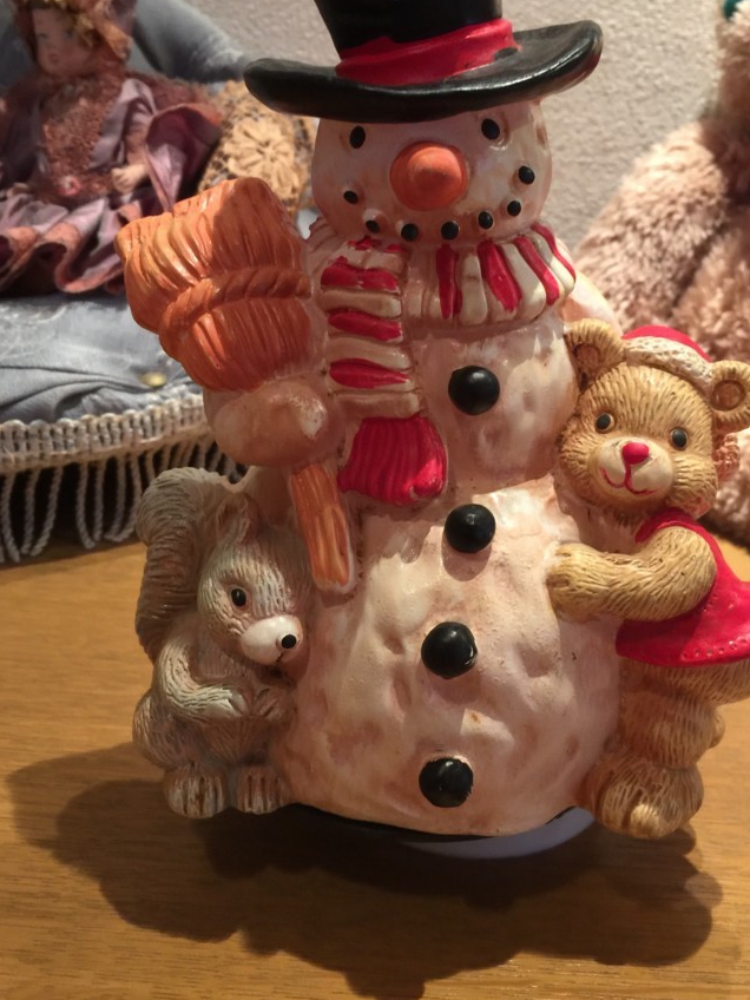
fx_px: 1011
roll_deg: -4.2
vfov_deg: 52.3
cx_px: 430
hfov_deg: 40.6
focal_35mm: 35
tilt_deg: -16.3
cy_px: 403
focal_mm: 4.15
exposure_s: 1/15
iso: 64
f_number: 2.2
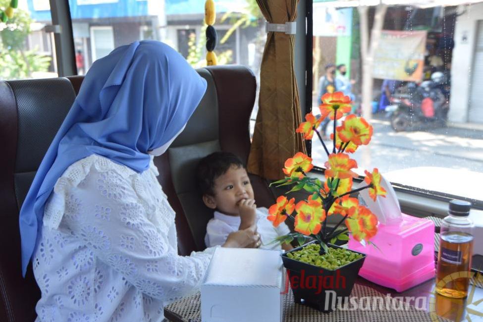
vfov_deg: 31.9
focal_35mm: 42
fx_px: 563
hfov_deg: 46.4
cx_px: 242
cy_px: 161
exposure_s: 1/80
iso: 400
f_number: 4.5
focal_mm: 28
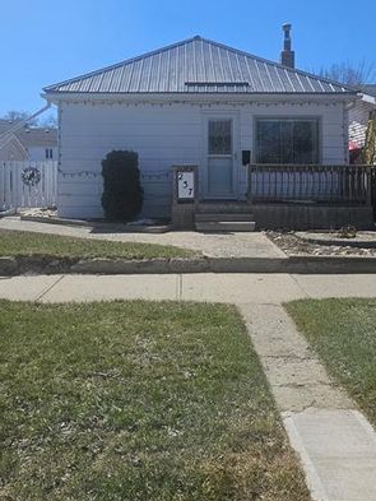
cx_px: 198
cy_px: 178
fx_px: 565
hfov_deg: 36.8
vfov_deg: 47.3
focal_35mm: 39
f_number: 1.8
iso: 25
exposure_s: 1/3194
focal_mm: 5.4
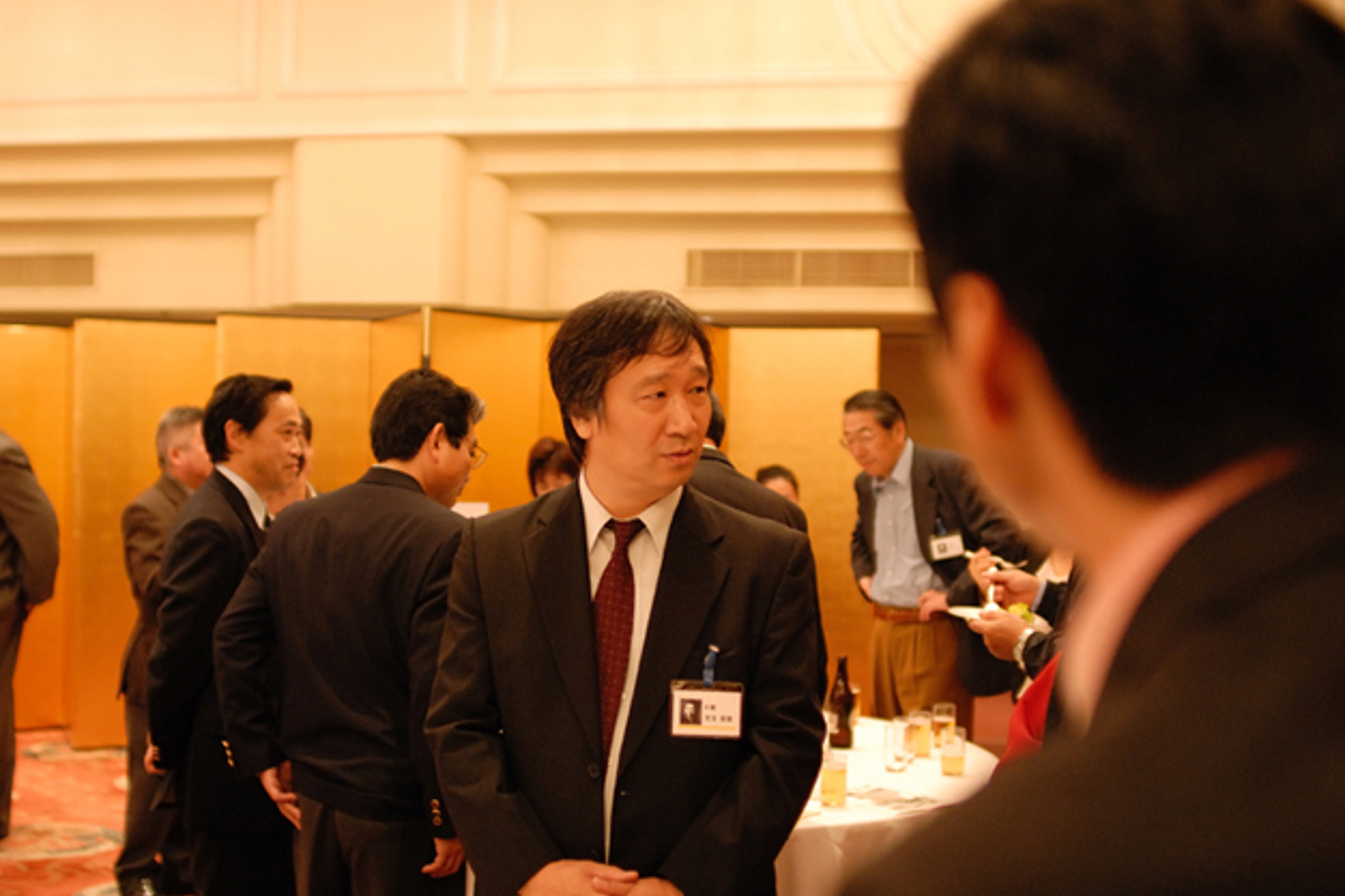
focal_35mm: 43
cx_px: 660
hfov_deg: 45.4
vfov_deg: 31.2
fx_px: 1606
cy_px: 457
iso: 800
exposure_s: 1/60
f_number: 2
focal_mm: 28
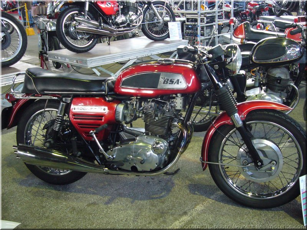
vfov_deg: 36.8
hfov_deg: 47.9
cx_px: 154
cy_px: 115
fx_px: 346
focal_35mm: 39
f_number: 3.2
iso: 200
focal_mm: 6.4
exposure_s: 1/13
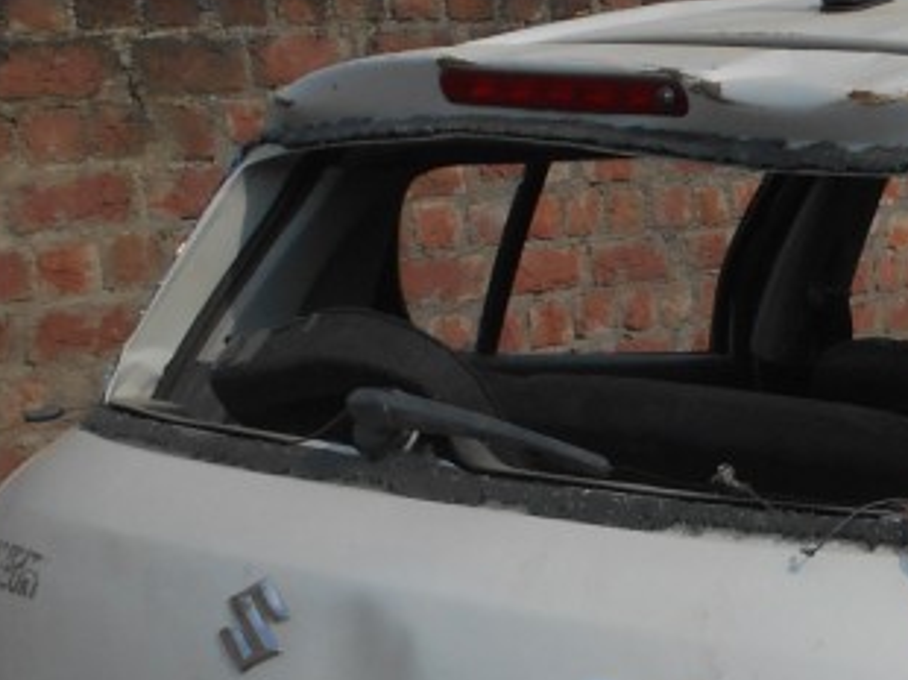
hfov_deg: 21.8
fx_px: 2254
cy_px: 797
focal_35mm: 86
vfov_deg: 16.5
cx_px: 946
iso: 80
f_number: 3.2
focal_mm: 4.6
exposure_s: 1/1600
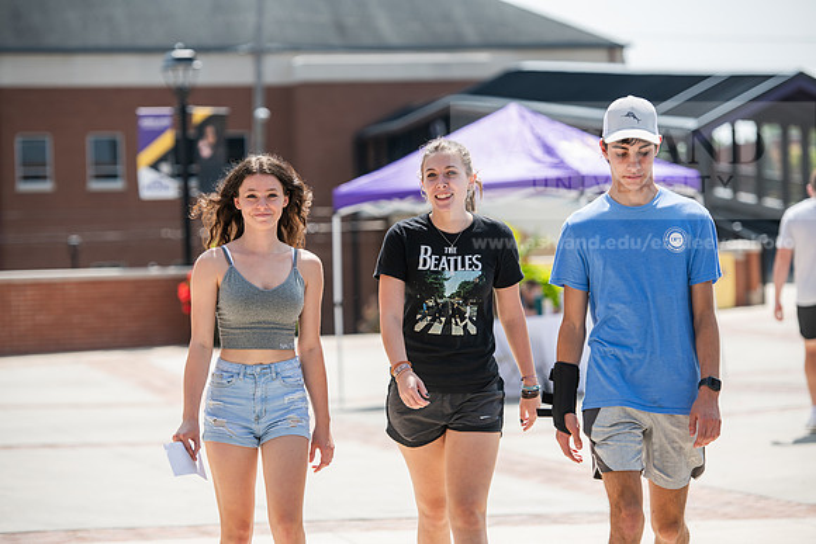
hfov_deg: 15.8
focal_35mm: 130
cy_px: 272
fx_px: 2947
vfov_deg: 10.6
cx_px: 408
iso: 64
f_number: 4
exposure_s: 1/400
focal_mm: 130
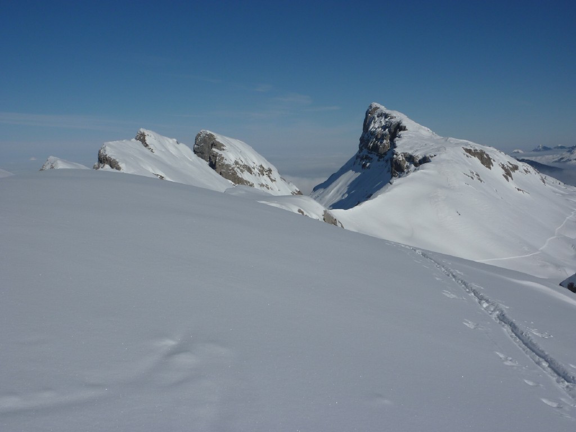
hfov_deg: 52.6
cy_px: 216
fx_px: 582
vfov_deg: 40.7
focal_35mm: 35
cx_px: 288
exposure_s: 1/2000
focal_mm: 5.7
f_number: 6.3
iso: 80
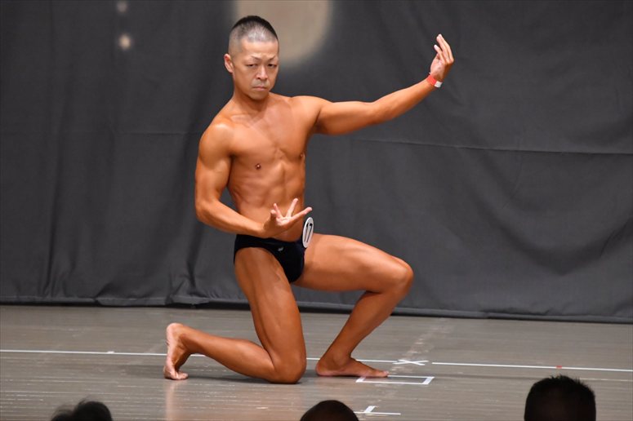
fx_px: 5536
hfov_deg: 6.5
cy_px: 210
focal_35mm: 315
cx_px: 316
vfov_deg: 4.4
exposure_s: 1/400
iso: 6400
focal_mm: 210
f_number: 5.6
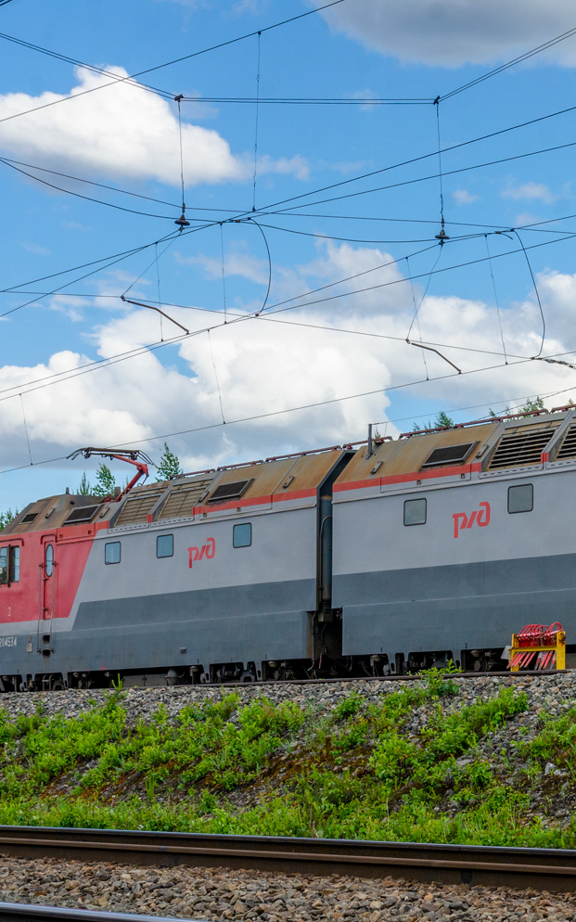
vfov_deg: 17.4
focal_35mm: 120
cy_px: 463
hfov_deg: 10.8
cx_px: 608
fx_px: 3015
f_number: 10
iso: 250
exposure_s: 1/320
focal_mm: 52
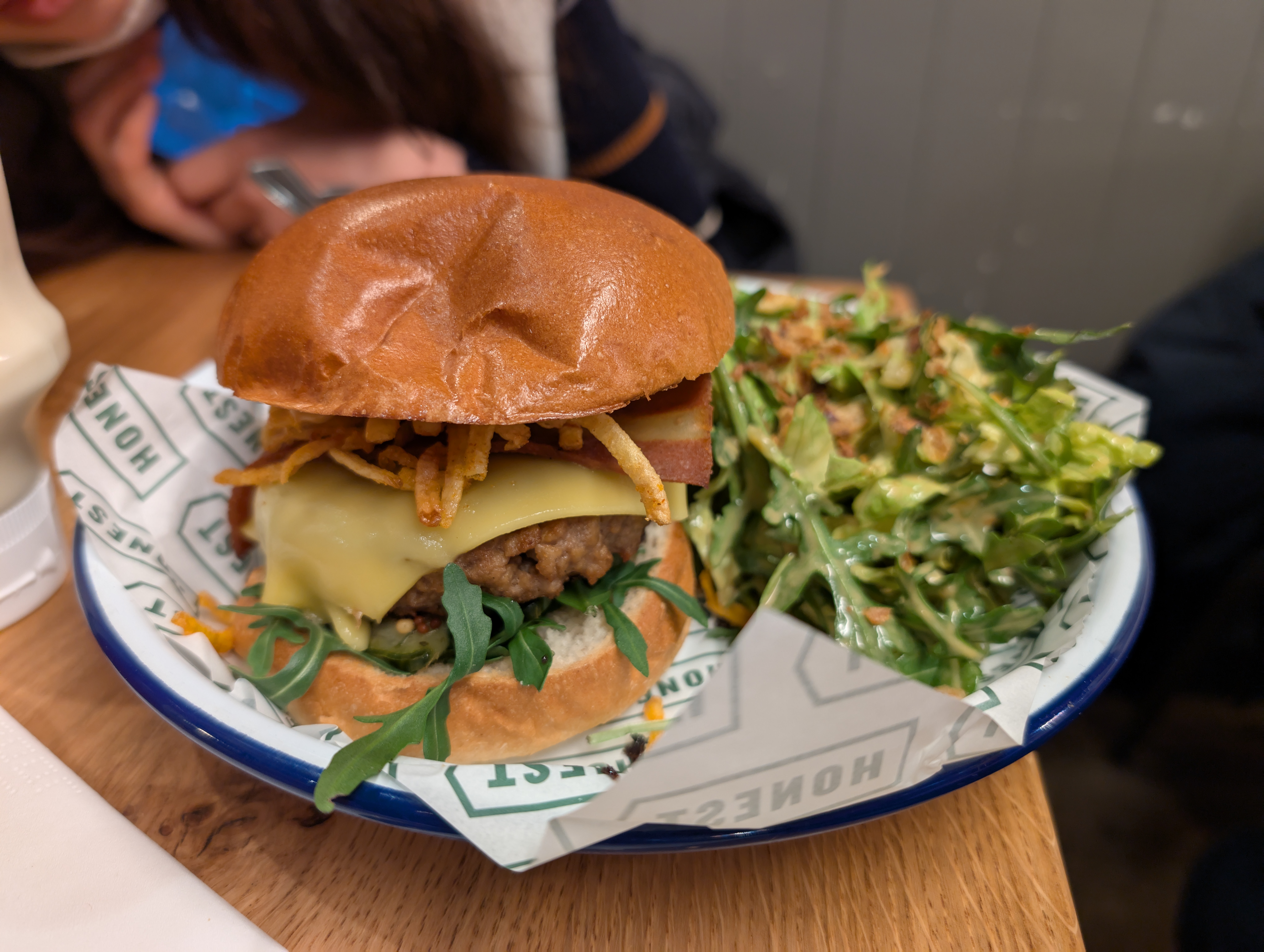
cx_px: 632
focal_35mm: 24
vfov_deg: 56.9
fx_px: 878
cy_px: 476
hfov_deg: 71.5
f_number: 1.68
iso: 210
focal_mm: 6.9
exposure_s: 1/44.4
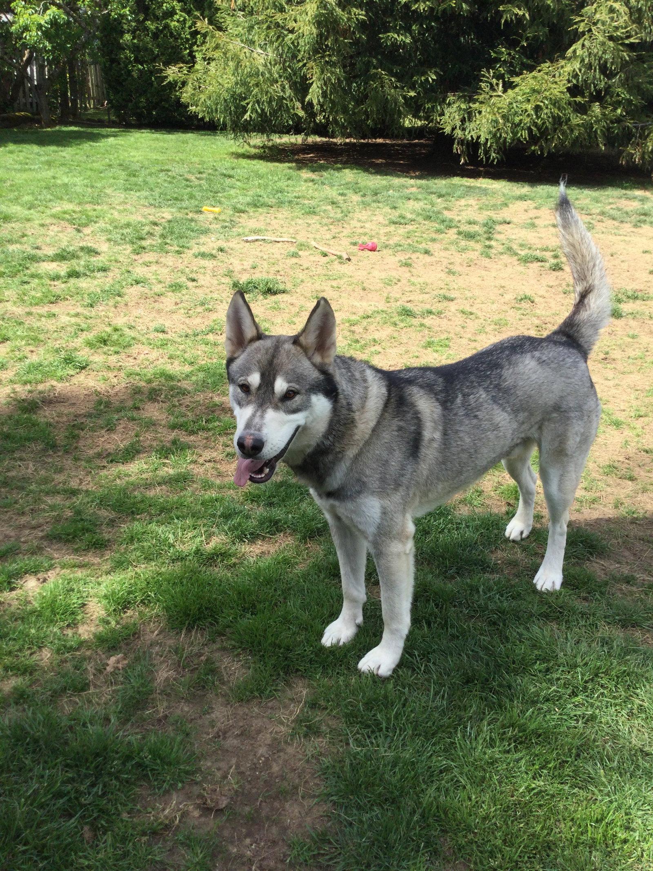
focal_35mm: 31
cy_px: 436
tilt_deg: -27.5
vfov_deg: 58.3
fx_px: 780
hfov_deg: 45.4
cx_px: 326
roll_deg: -2.2
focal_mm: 3.3
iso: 25
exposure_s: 1/582
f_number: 2.4
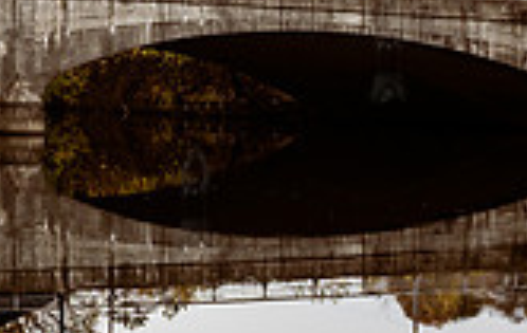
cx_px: -194
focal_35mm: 128
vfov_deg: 10.3
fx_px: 1845
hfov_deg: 15.3
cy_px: 18
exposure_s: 1/1000
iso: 200
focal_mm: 24
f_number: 4.5
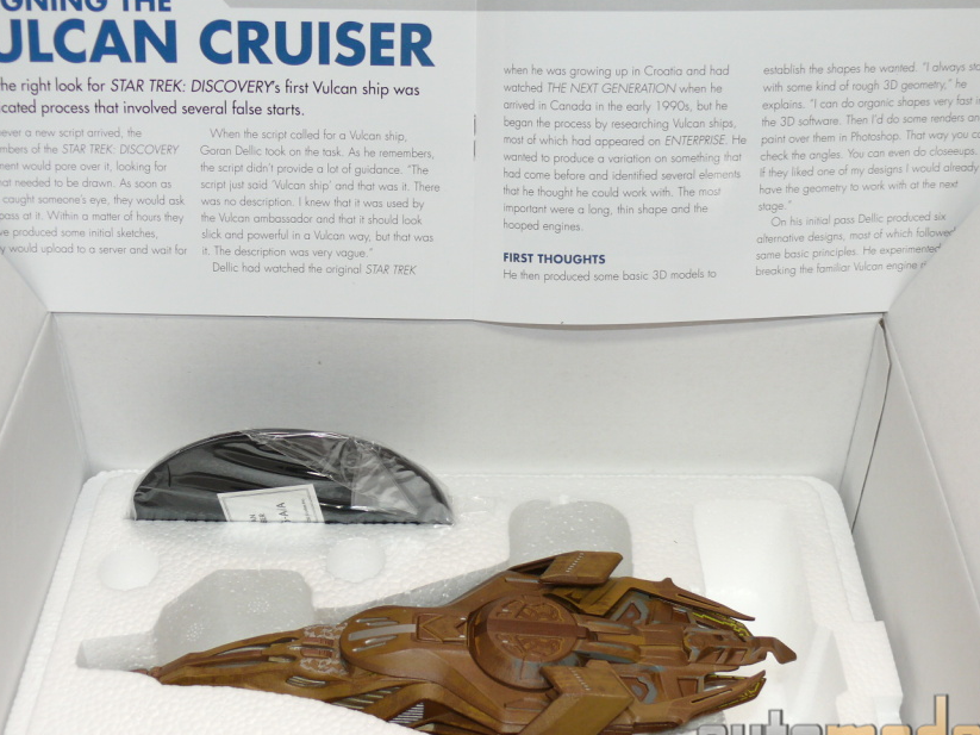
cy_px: 354
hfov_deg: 37.5
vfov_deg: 28.6
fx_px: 1444
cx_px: 520
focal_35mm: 51
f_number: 2.8
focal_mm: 8.2
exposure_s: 1/40
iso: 100
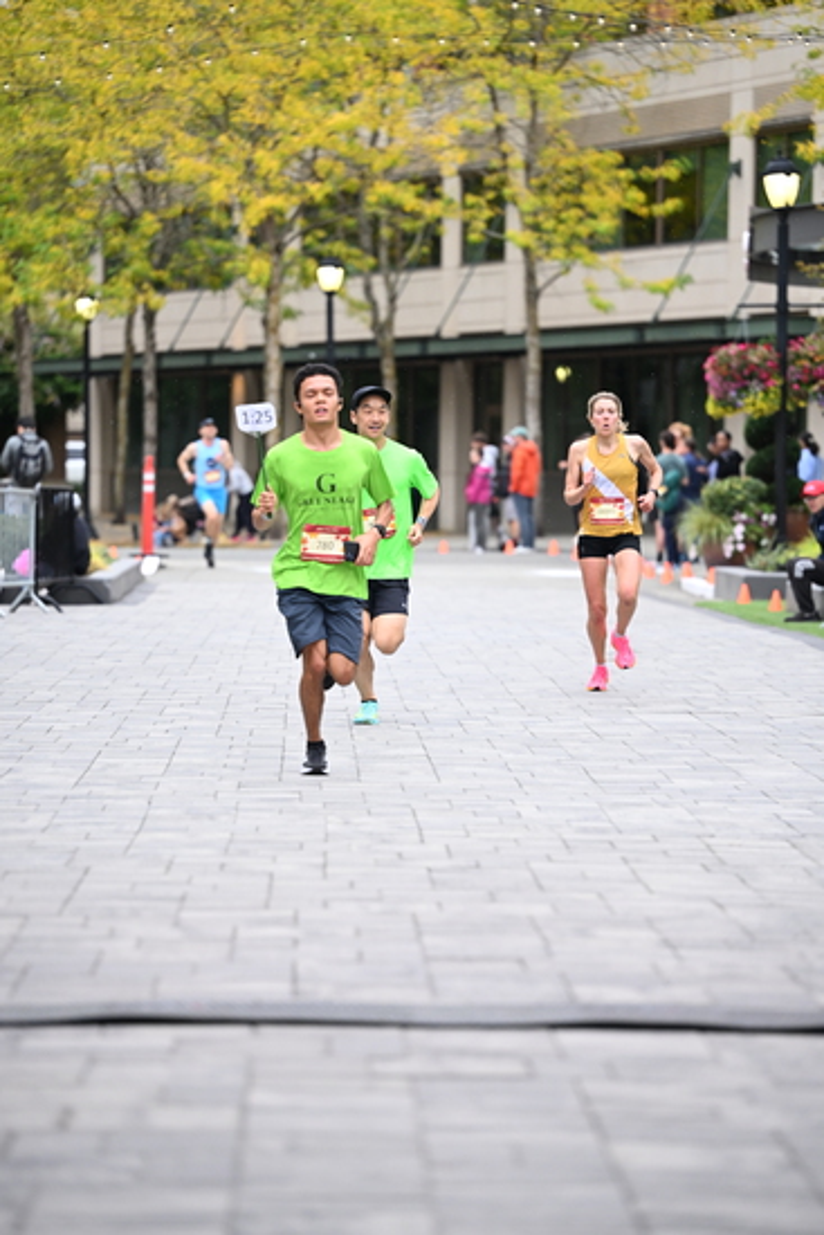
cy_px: 618
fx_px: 4632
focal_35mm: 135
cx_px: 412
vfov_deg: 15.2
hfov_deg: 10.2
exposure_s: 1/1250
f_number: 2.8
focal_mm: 135
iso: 1250
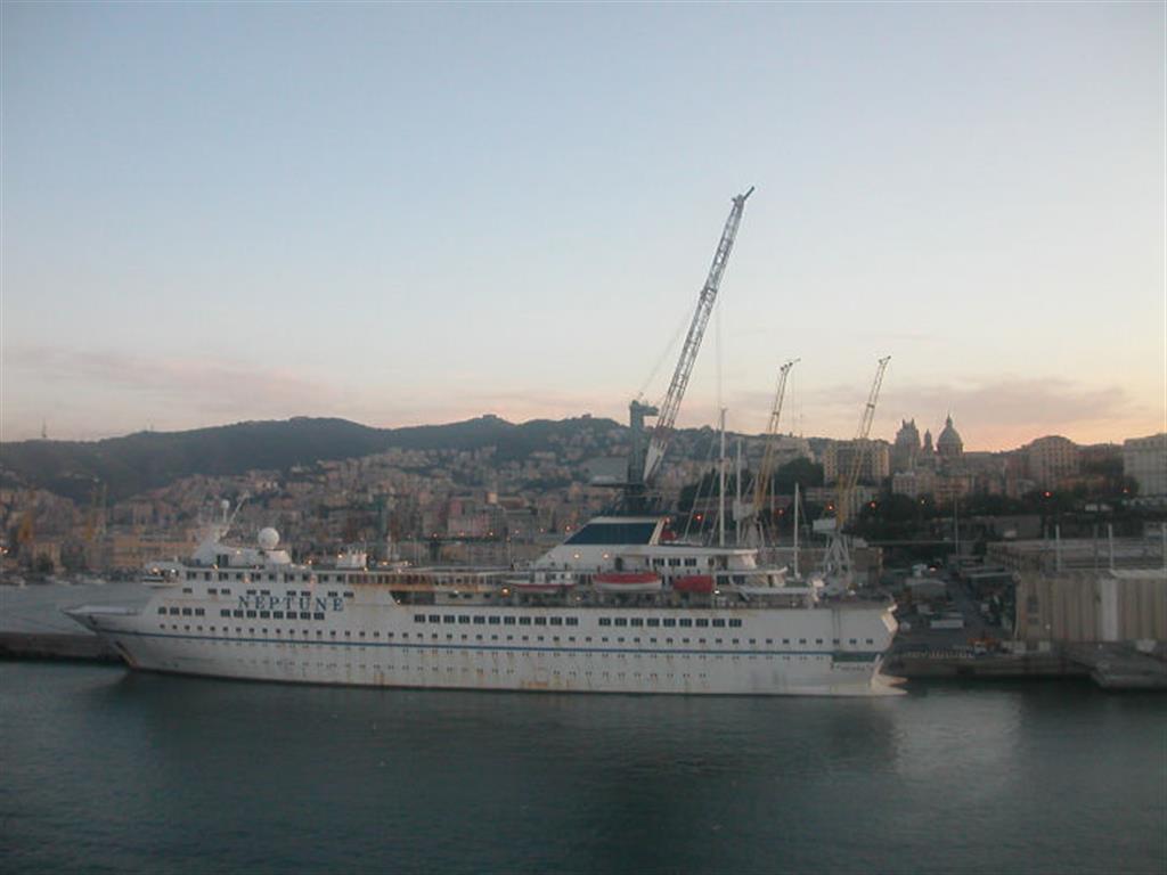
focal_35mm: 37
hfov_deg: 50.1
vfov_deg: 38.7
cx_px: 584
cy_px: 438
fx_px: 1247
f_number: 2.7
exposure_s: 1/142
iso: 100
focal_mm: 5.6
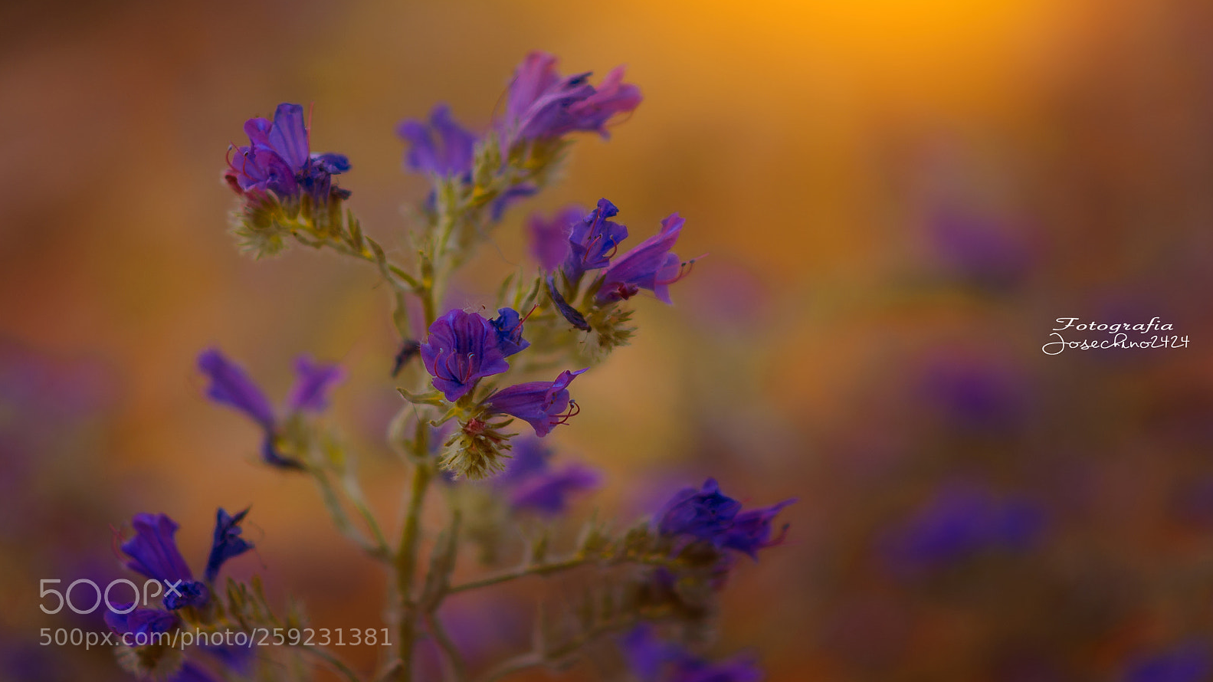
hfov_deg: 15.0
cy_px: 288
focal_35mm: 143
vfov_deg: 8.5
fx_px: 4599
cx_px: 605
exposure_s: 1/500
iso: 320
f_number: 2
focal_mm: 135
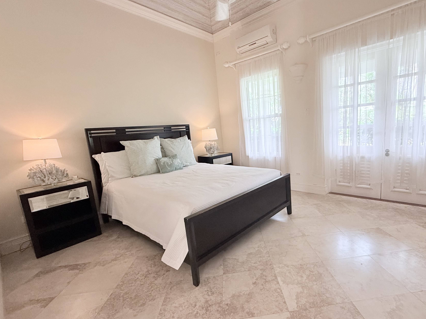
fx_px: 209
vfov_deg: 74.7
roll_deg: +3.7
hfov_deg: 90.3
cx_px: 248
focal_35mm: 17
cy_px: 163
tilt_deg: -9.9
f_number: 2.2
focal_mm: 2.22
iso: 250
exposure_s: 1/99
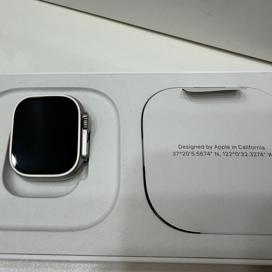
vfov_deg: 55.6
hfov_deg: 55.6
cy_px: 136
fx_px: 258
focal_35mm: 29
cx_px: 140
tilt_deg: -64.5
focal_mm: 2.22
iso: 160
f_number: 2.2
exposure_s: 1/120
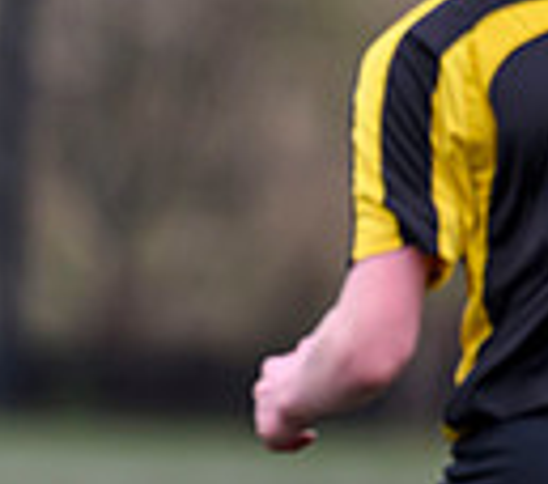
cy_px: 500
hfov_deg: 0.9
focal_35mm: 1999
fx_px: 33786
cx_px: -919
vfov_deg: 0.8
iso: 500
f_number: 3.5
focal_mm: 400
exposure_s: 1/1600
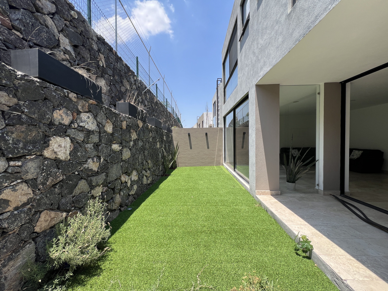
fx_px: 146
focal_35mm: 13
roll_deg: +0.0
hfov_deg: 106.2
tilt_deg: -1.5
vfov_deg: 89.9
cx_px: 194
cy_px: 146
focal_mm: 1.57
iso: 32
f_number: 1.8
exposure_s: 1/968
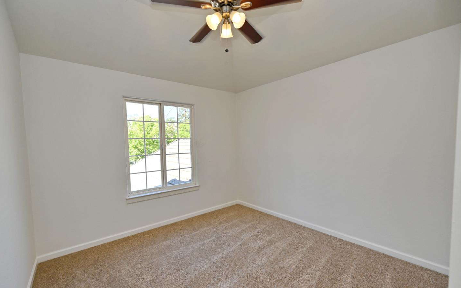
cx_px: 220
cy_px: 155
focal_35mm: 15
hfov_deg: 101.4
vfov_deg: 74.7
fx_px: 188
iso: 200
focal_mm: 14
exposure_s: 1/125
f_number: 5.6
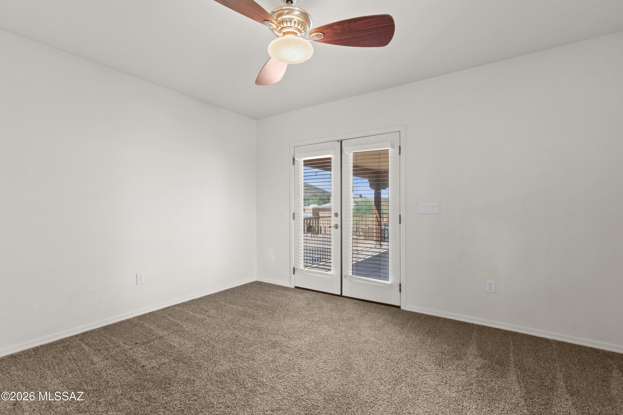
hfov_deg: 96.8
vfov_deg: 73.7
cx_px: 312
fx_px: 277
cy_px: 208
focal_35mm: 16
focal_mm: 16
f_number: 22
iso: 800
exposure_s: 1/2.5
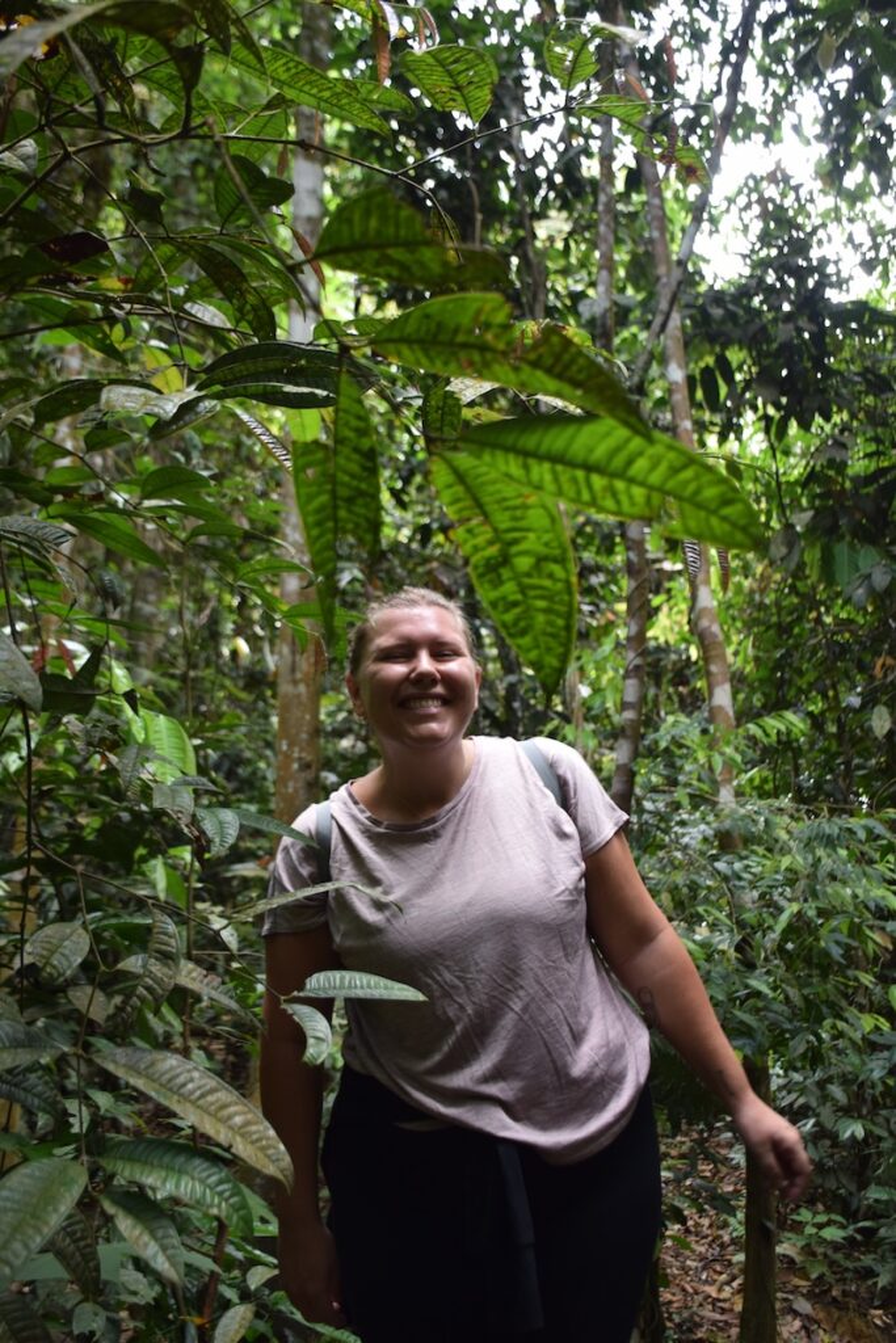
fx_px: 1343
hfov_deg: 36.9
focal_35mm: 36
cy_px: 672
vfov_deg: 53.1
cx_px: 448
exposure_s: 1/100
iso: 400
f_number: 5
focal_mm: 24
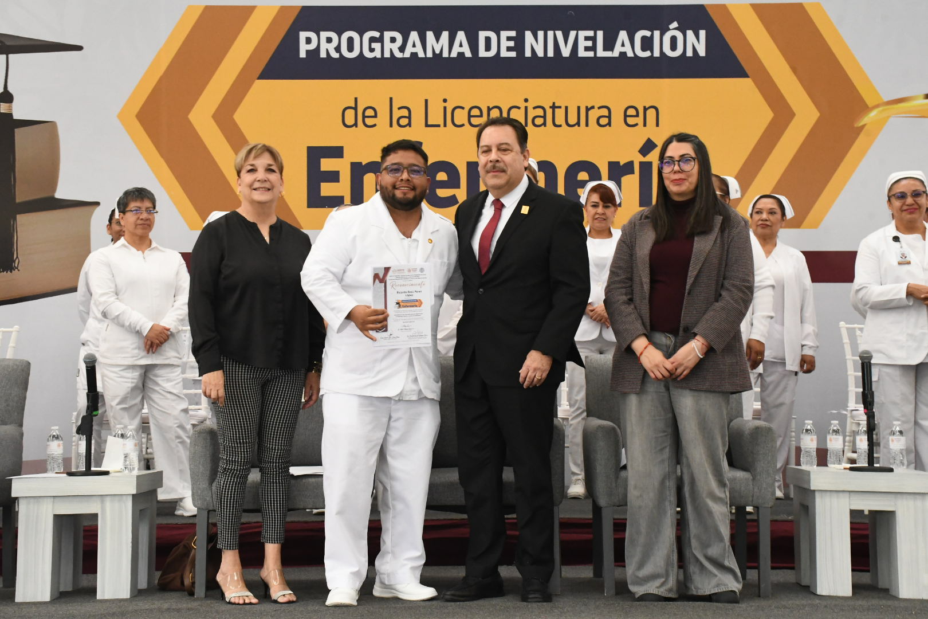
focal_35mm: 57
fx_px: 1469
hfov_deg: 35.1
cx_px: 464
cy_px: 310
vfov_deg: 23.8
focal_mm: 38
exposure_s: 1/125
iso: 4000
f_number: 13
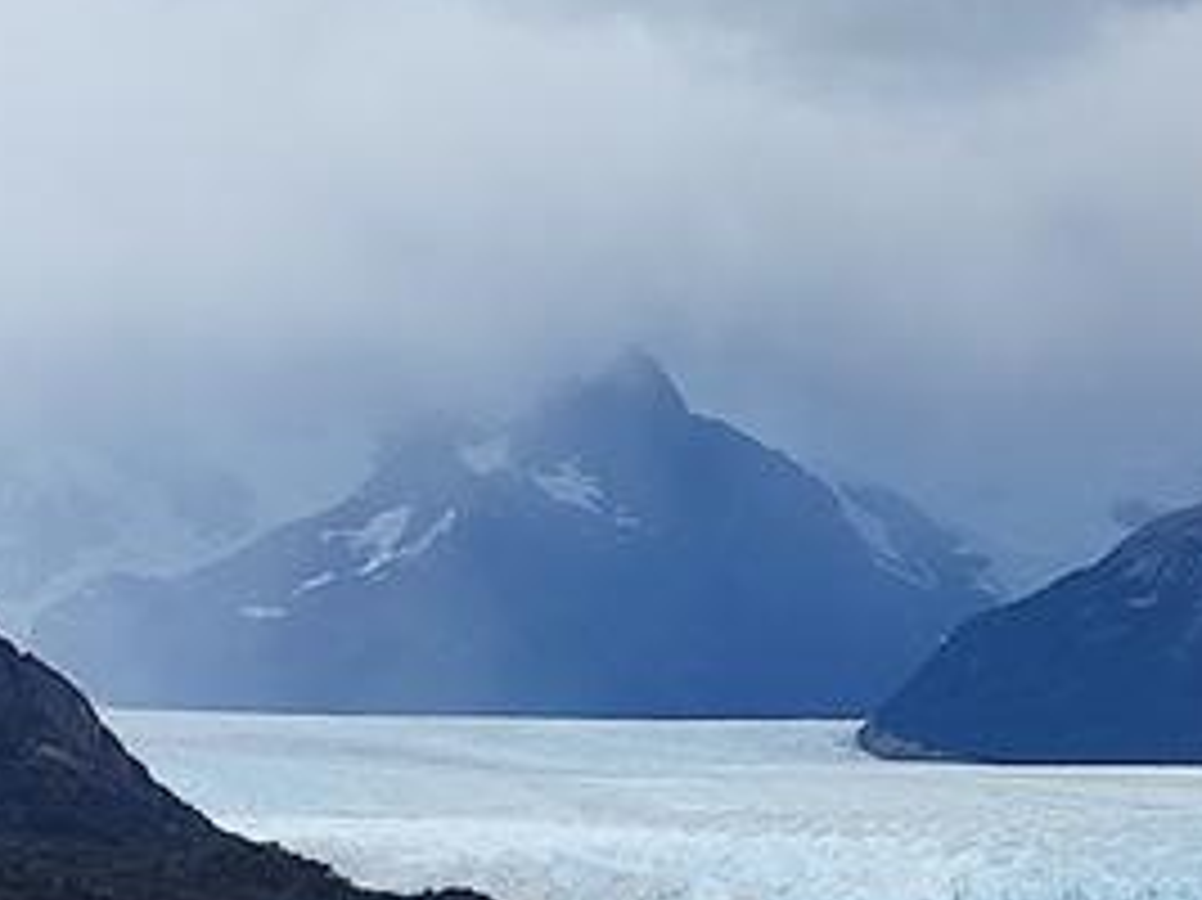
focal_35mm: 60
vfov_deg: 24.4
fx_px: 2082
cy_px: 374
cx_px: 1265
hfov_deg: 29.5
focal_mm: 6.04
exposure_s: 1/293
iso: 50
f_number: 1.9
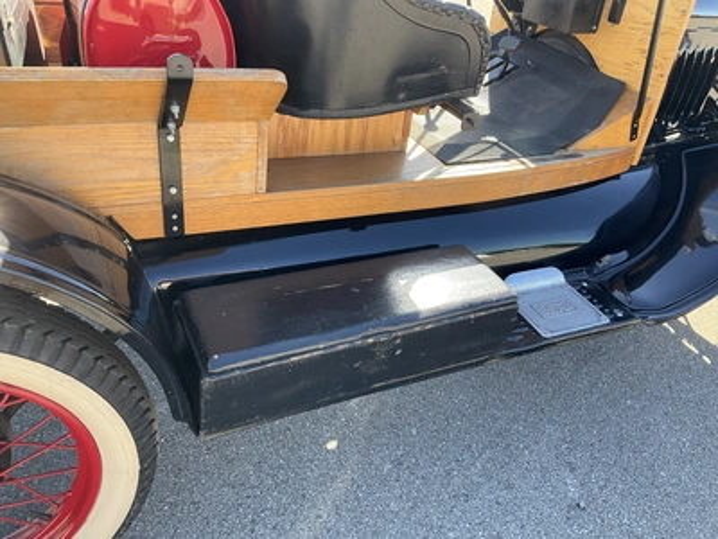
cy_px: 270
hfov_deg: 61.7
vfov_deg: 48.2
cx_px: 359
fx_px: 602
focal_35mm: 29
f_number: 1.8
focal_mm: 3
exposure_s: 1/172
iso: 25
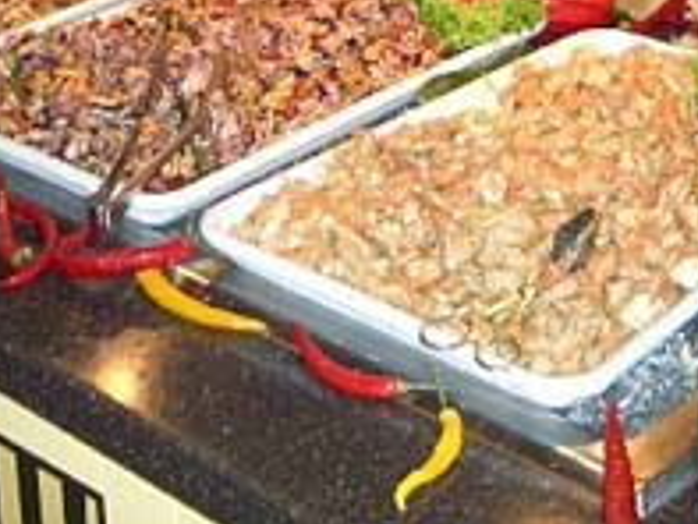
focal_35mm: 80
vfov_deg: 18.0
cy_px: -4
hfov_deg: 24.4
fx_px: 1614
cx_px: 298
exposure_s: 1/60
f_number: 2.6
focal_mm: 5.8
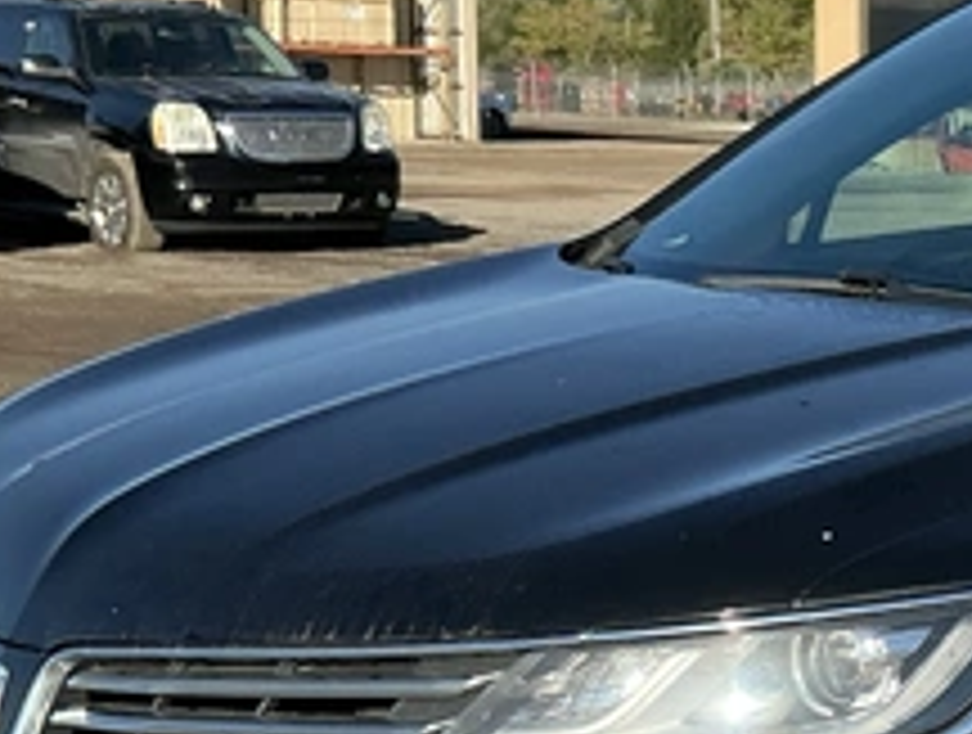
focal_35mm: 97
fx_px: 2730
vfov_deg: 15.2
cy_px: 592
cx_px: 1192
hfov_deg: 19.0
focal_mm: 3
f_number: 1.8
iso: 25
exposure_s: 1/1342
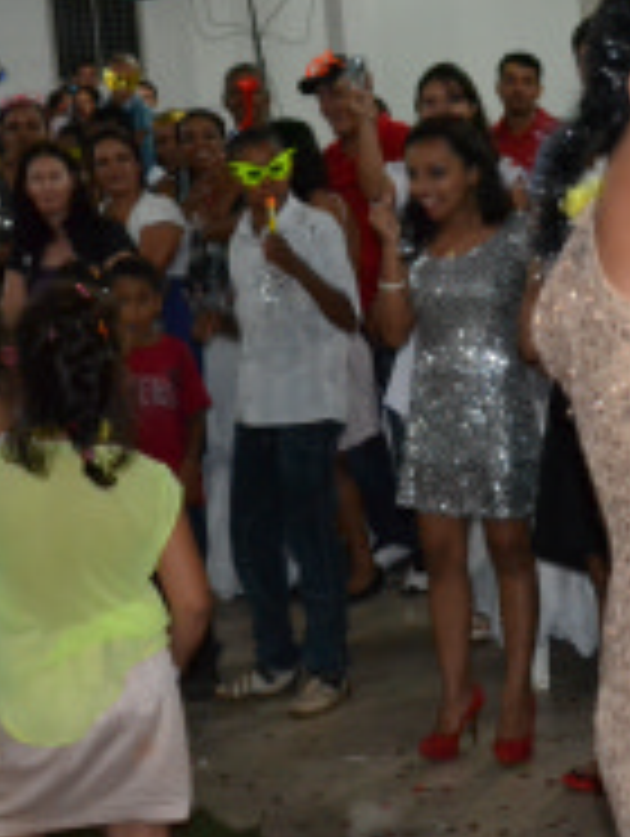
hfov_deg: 15.8
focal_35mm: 93
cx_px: 477
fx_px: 2252
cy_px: 515
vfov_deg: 21.0
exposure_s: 1/60
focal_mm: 24
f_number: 4
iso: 3200
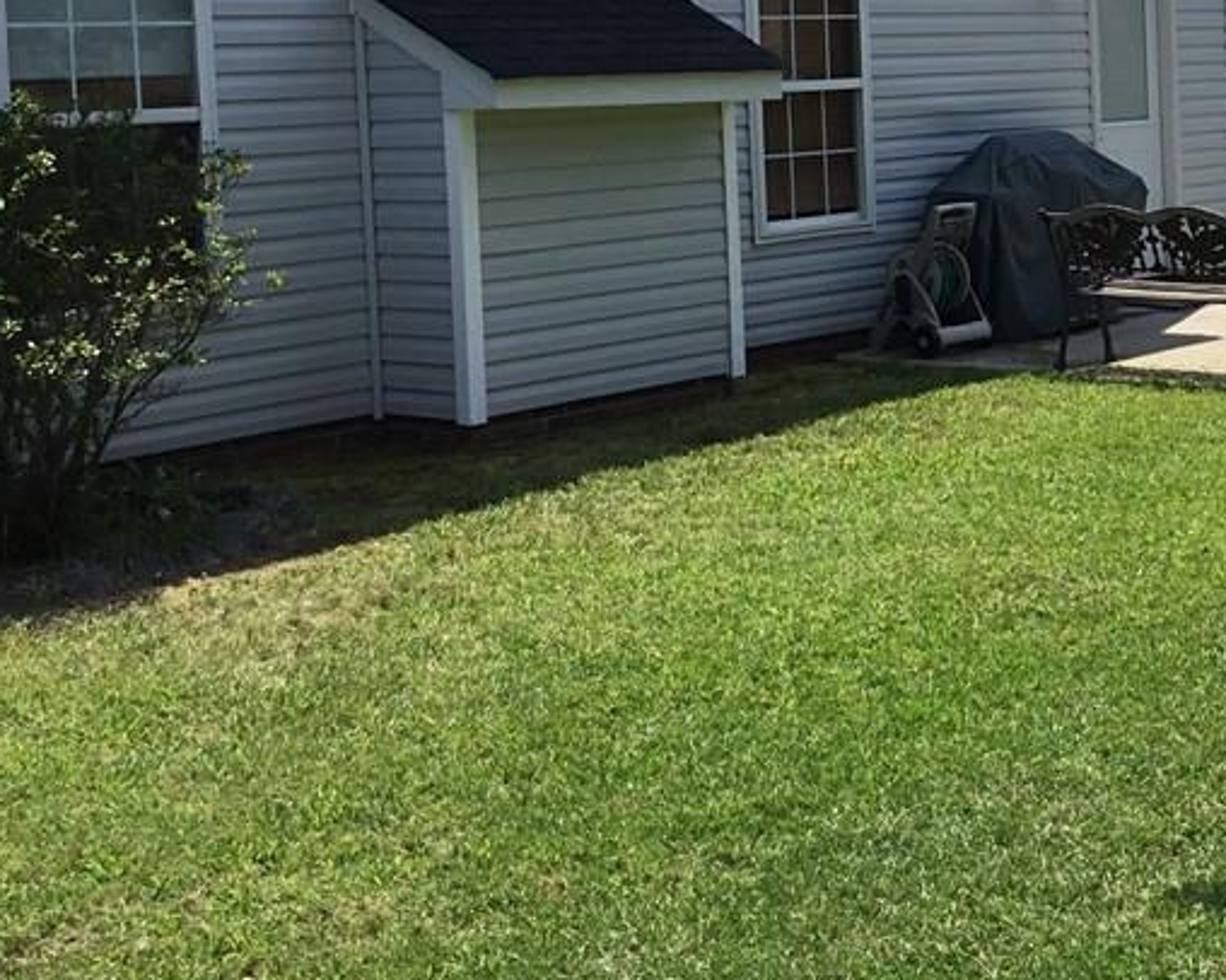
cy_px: 147
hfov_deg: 30.0
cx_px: 1031
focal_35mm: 61
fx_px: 2213
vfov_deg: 24.4
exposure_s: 1/1538
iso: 25
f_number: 2.4
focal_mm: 3.3
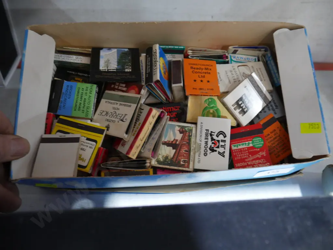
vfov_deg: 46.8
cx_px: 166
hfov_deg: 59.9
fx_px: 289
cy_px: 125
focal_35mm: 30
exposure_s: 1/60
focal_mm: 15
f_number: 3.6
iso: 2000
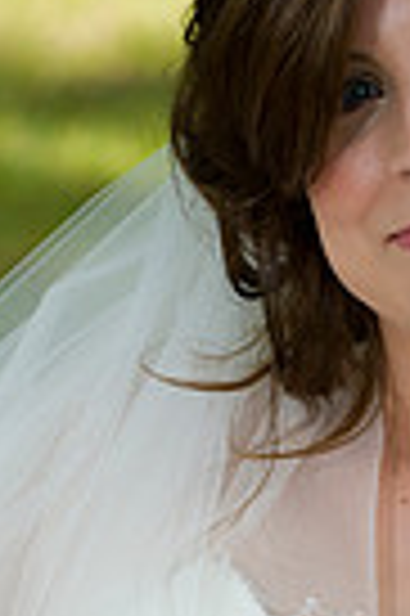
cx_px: 367
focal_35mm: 491
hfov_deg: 2.8
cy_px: 620
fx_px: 8409
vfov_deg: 4.2
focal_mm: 150
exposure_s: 1/250
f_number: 5.6
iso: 500
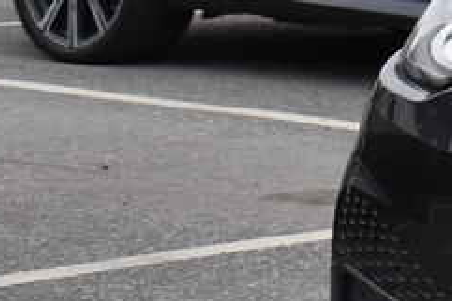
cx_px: 1248
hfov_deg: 8.2
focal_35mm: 221
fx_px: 2773
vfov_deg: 6.1
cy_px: -217
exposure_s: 1/500
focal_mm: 22
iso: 200
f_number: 8
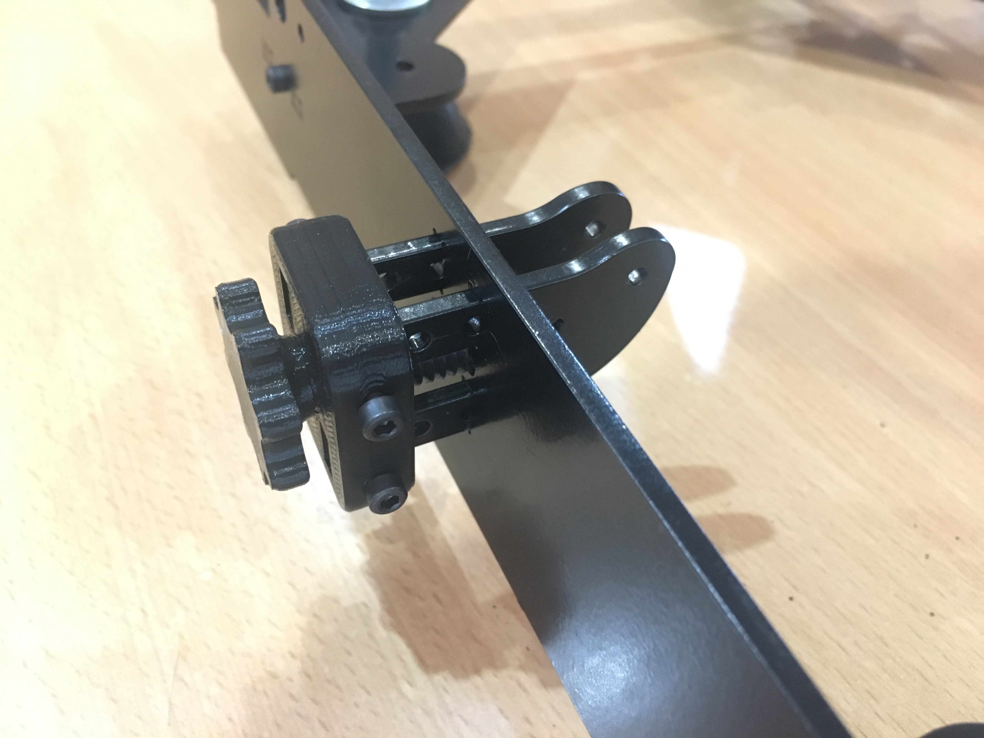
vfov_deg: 48.2
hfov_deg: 61.7
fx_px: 824
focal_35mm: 29
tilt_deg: -46.3
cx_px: 492
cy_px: 369
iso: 250
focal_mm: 4.15
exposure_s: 1/17
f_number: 2.2
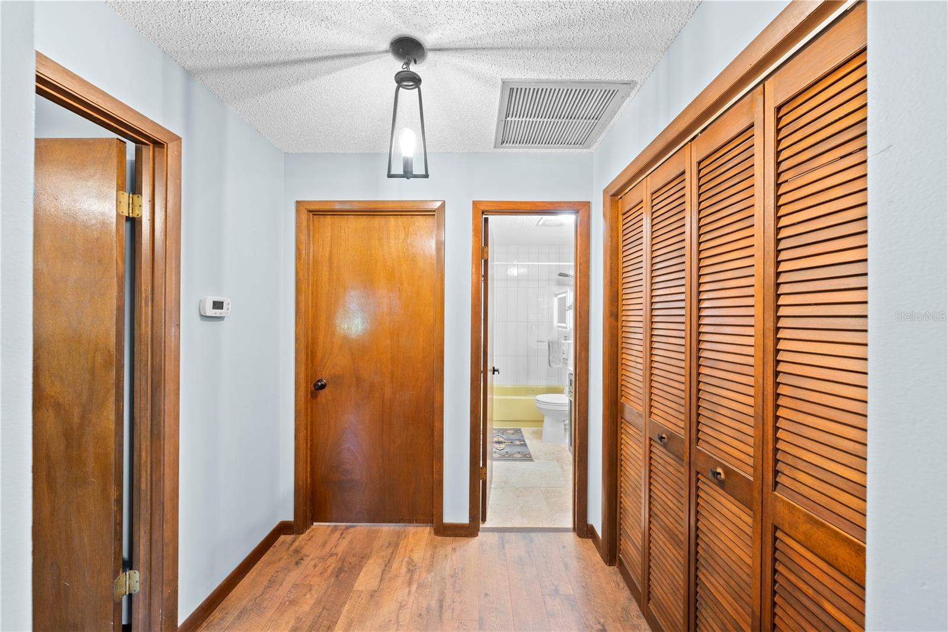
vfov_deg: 90.0
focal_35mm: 12
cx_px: 474
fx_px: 316
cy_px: 316
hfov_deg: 112.6
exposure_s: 25
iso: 100
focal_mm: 12
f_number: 9
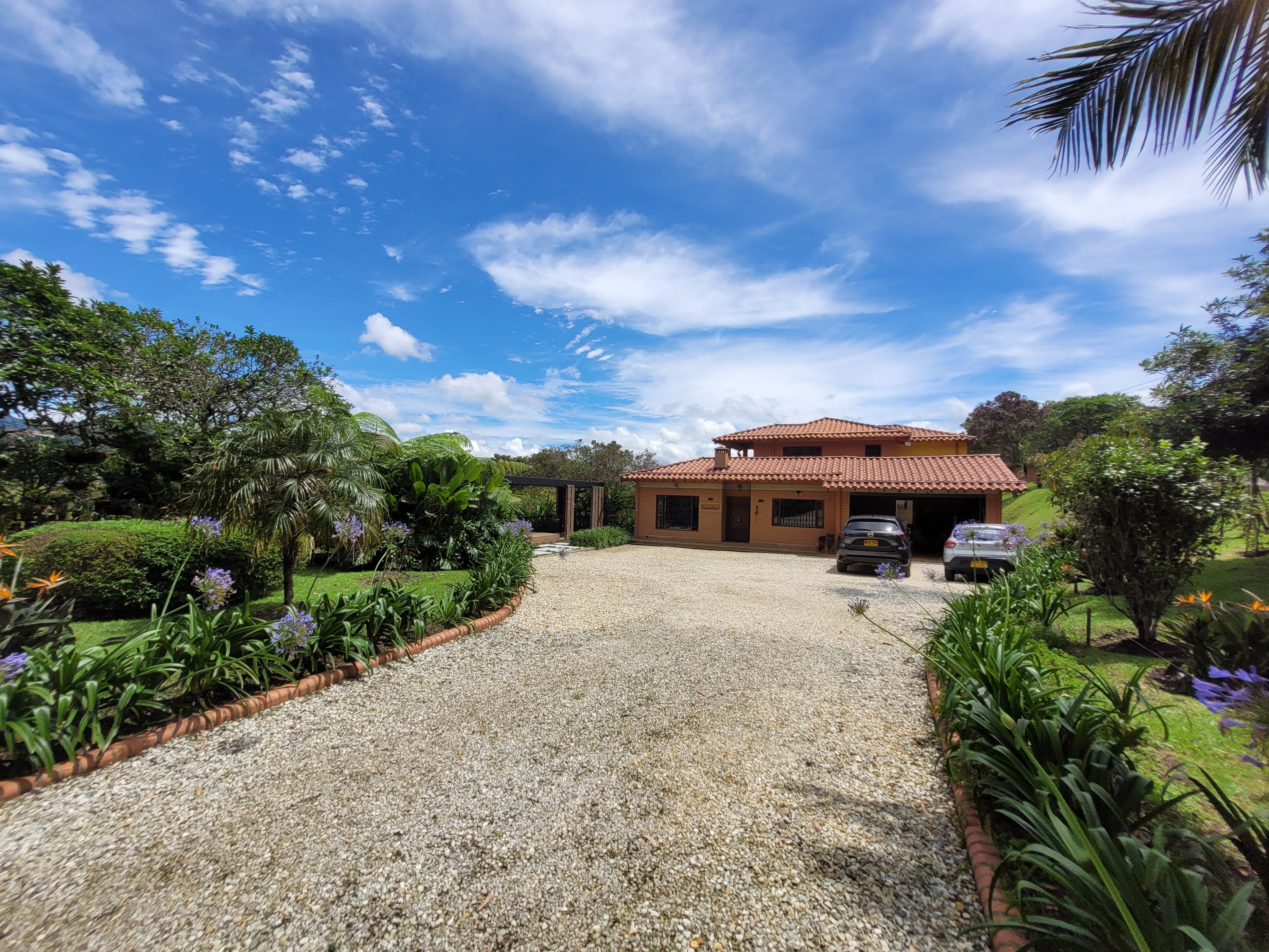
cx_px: 634
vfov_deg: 89.9
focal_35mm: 13
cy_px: 476
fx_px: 477
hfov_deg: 106.2
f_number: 2.2
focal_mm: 1.74
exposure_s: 1/1869
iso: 40
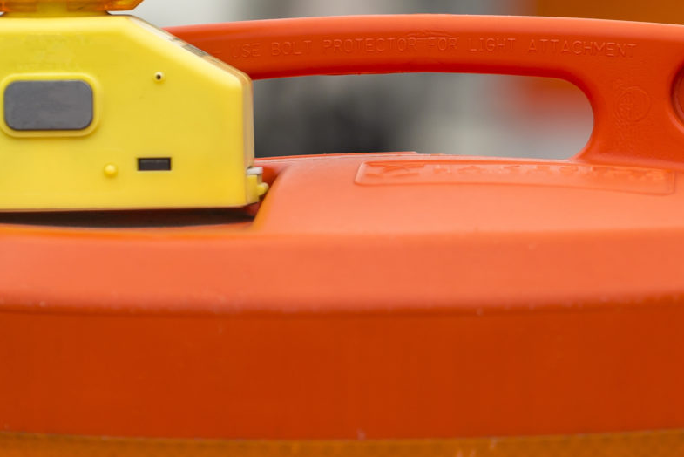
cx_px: 592
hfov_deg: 4.7
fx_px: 8363
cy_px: -1
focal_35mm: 440
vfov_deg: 3.1
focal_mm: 135
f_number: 3.2
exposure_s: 1/1600
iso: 200
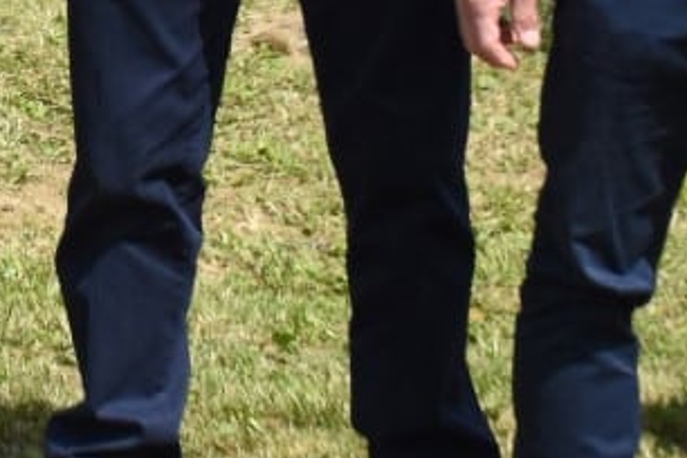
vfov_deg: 6.3
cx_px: -388
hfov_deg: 9.3
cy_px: -227
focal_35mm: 215
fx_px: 4096
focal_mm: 27
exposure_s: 1/6400
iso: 800
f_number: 5
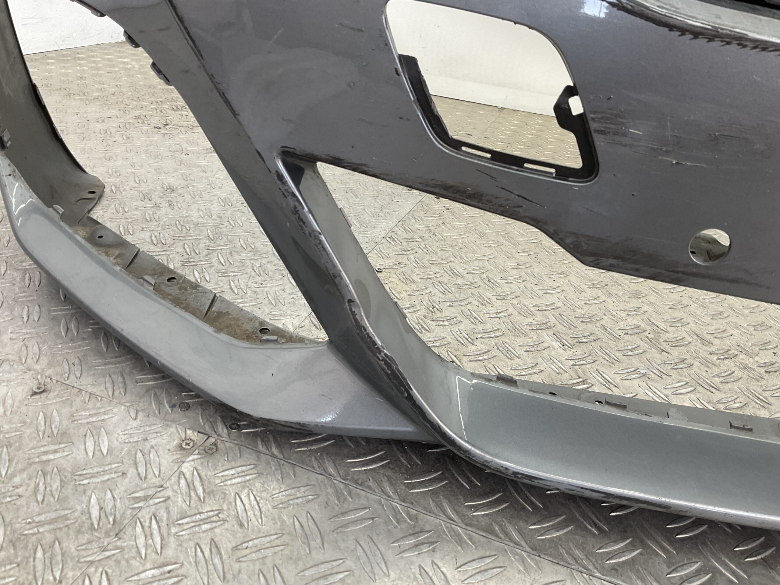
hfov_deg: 61.7
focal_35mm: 29
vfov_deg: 48.2
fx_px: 653
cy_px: 292
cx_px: 390
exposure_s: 1/100
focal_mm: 3
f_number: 1.8
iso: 40
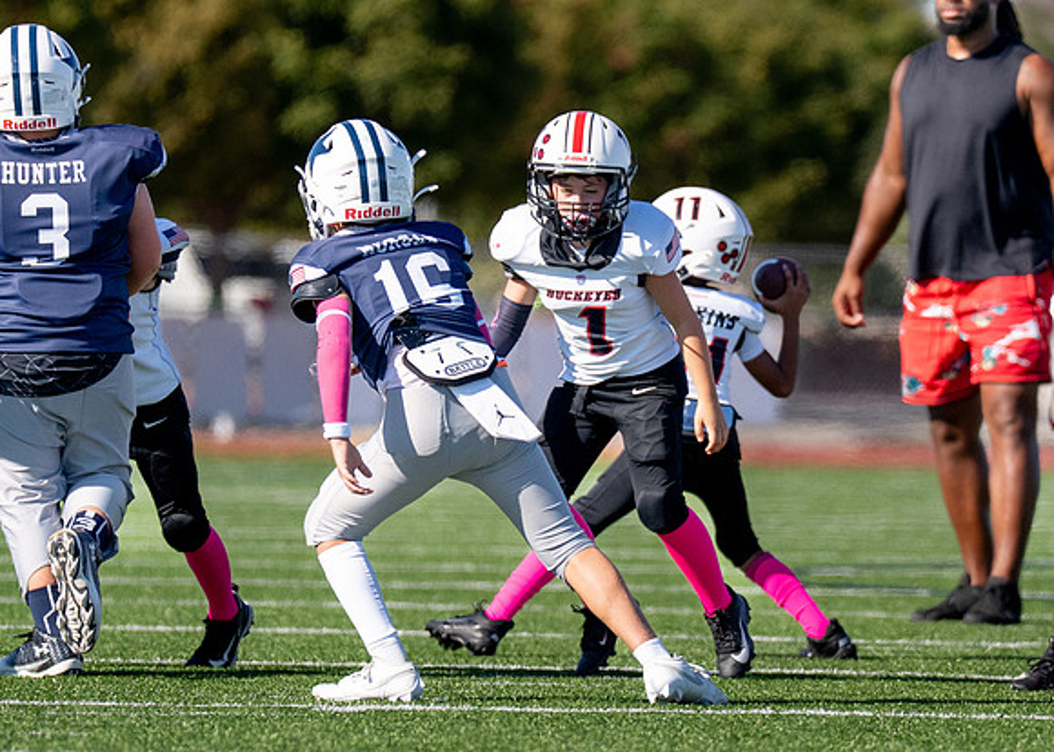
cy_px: 429
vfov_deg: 2.6
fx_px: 16328
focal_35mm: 546
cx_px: 756
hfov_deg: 3.7
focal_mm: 200
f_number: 2.8
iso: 320
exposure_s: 1/6400
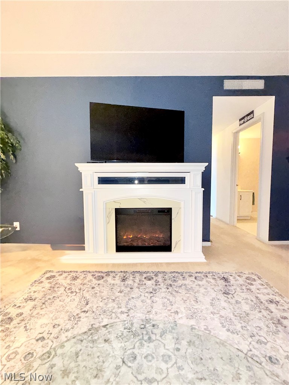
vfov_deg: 102.1
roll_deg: +0.5
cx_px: 144
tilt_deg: -3.2
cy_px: 192
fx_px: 156
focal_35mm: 14
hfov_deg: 85.7
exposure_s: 1/60
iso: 800
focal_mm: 2.22
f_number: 2.2
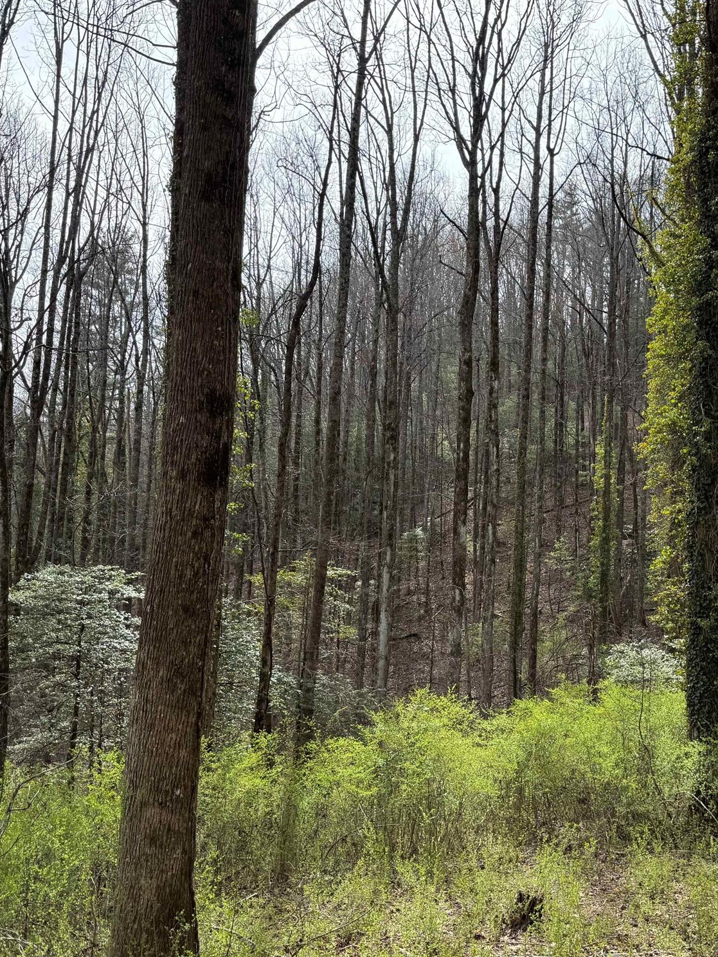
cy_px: 481
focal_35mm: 33
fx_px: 913
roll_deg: -2.1
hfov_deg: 42.0
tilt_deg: +5.4
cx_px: 512
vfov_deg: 55.3
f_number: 1.78
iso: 80
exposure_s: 1/1076
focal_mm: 6.76
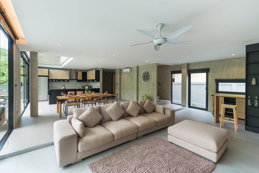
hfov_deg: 100.4
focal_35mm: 15
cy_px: 86
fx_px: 108
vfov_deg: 77.3
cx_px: 130
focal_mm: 15
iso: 80
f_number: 8
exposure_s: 1/13
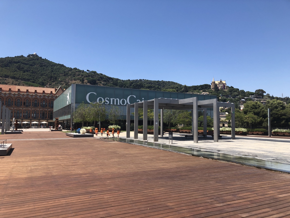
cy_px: 109
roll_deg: -1.8
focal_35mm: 28
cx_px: 145
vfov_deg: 49.7
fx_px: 235
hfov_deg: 63.4
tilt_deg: +4.9
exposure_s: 1/1656
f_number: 1.8
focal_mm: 3.99
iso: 20
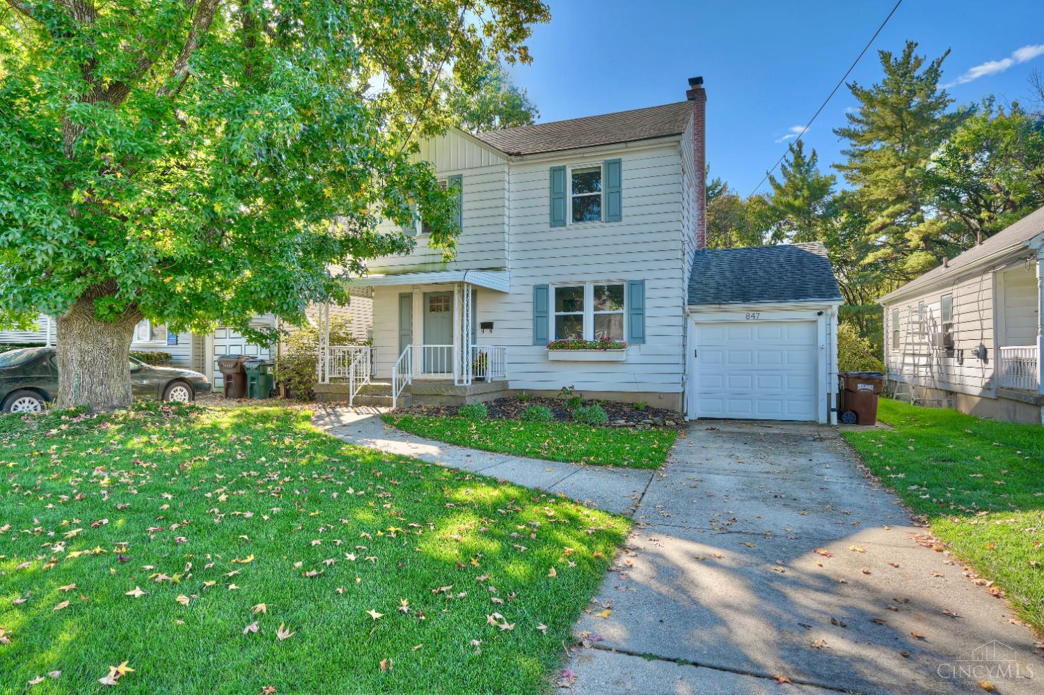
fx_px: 580
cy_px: 348
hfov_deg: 84.0
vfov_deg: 61.9
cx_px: 522
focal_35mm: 20
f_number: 10
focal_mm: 20
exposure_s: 1/20
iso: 100
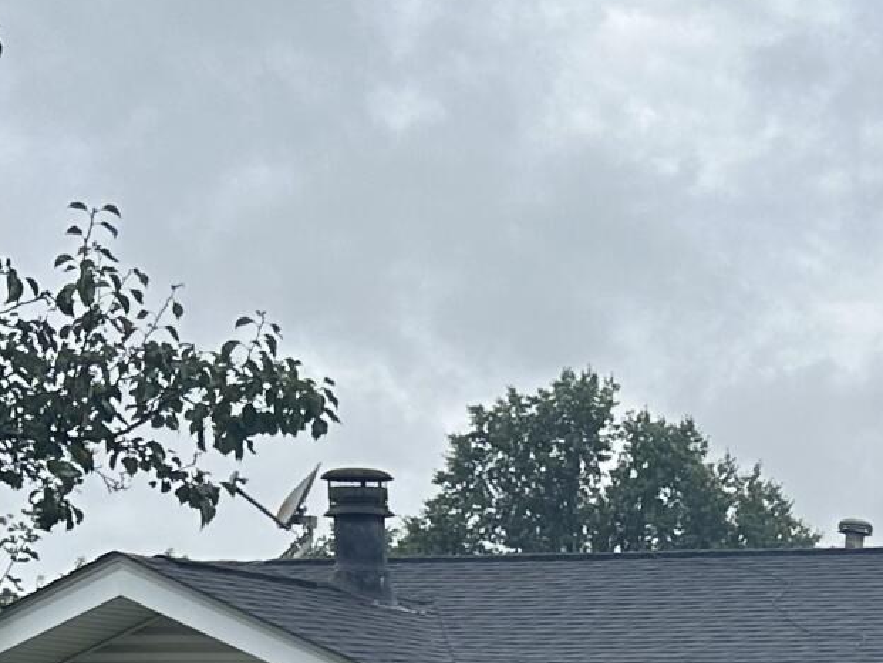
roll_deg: -2.1
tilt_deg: -1.6
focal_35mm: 116
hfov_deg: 16.1
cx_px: 1142
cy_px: 1022
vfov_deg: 12.1
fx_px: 2960
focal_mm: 6.86
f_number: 1.78
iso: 80
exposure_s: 1/4348
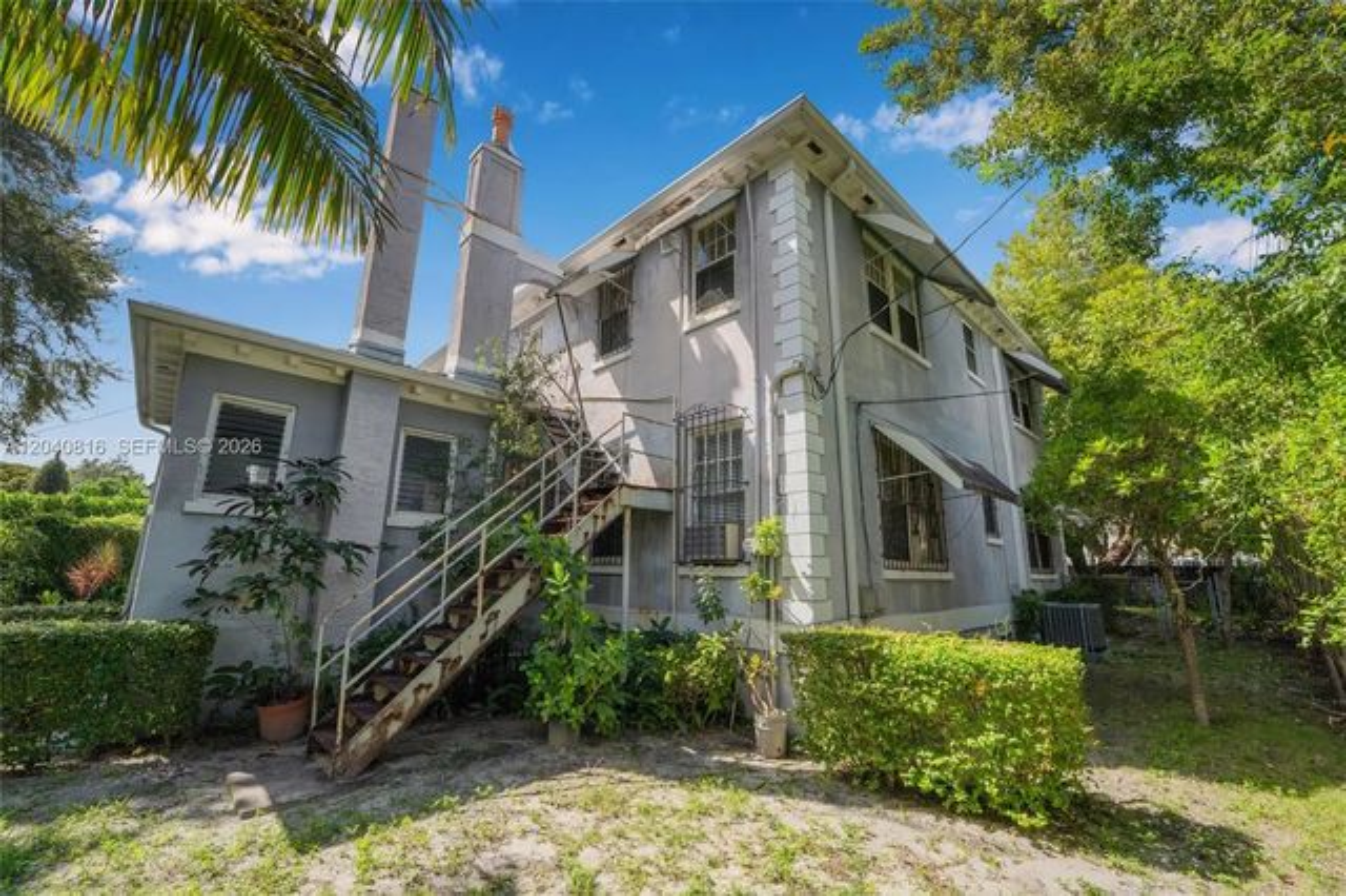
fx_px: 523
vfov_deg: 81.1
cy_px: 448
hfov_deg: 104.3
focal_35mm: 14
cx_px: 673
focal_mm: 14
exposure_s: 1/640
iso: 100
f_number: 8
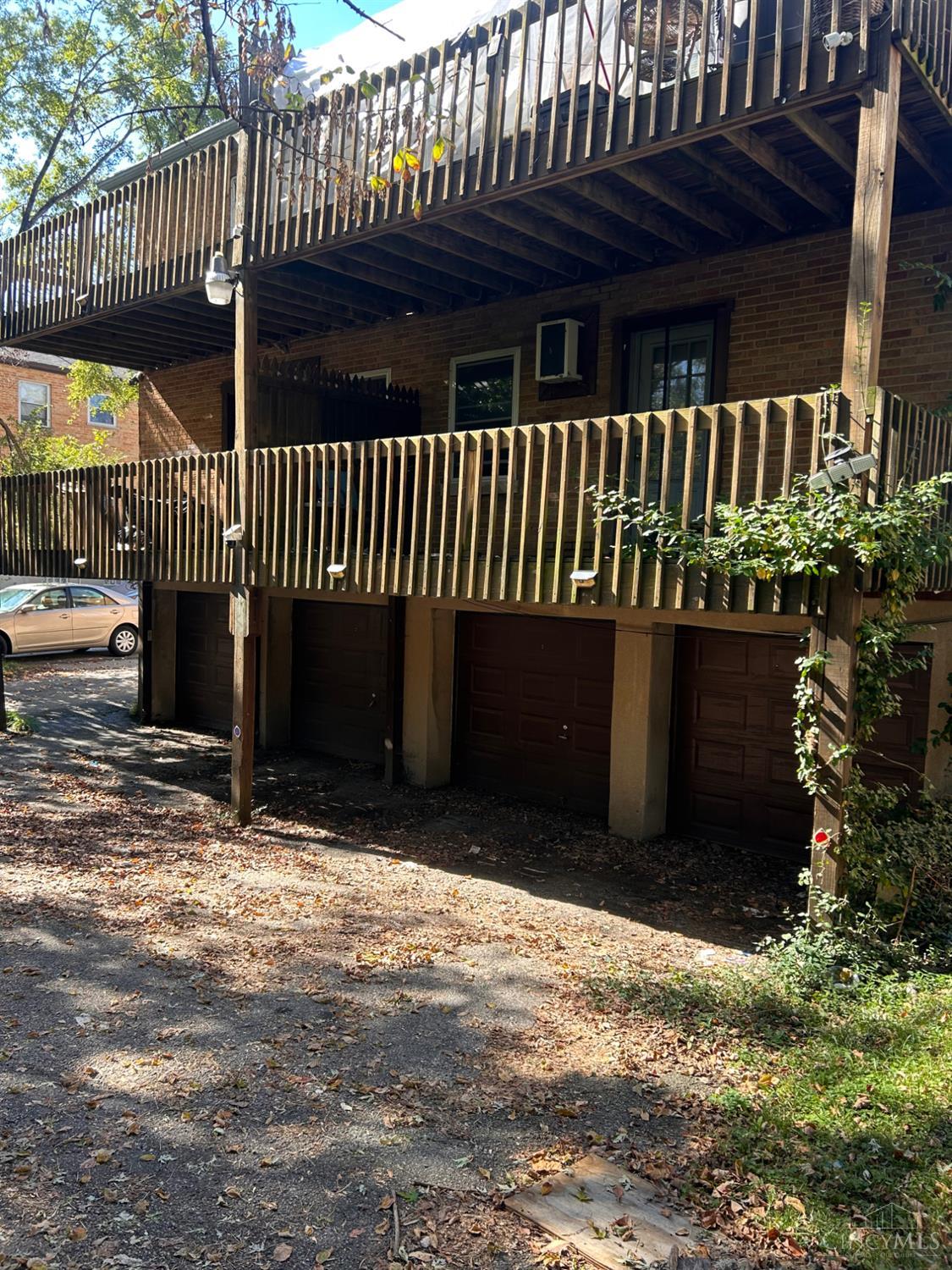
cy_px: 635
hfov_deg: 53.1
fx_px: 953
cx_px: 476
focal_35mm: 26
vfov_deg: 67.3
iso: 40
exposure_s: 1/293
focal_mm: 5.7
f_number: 1.5
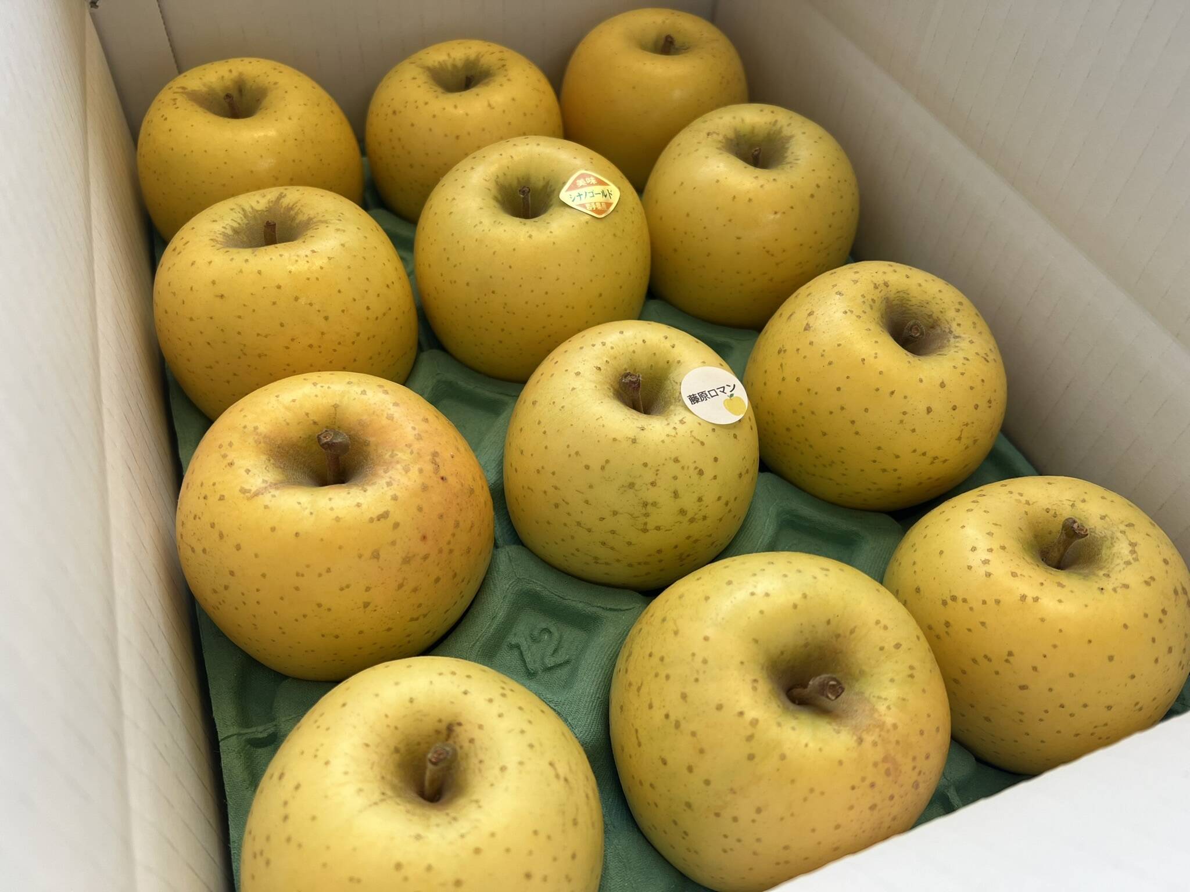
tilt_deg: -47.6
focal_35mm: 26
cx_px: 595
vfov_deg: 53.1
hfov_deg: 67.3
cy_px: 446
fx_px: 894
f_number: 1.5
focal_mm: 5.7
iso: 50
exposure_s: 1/121
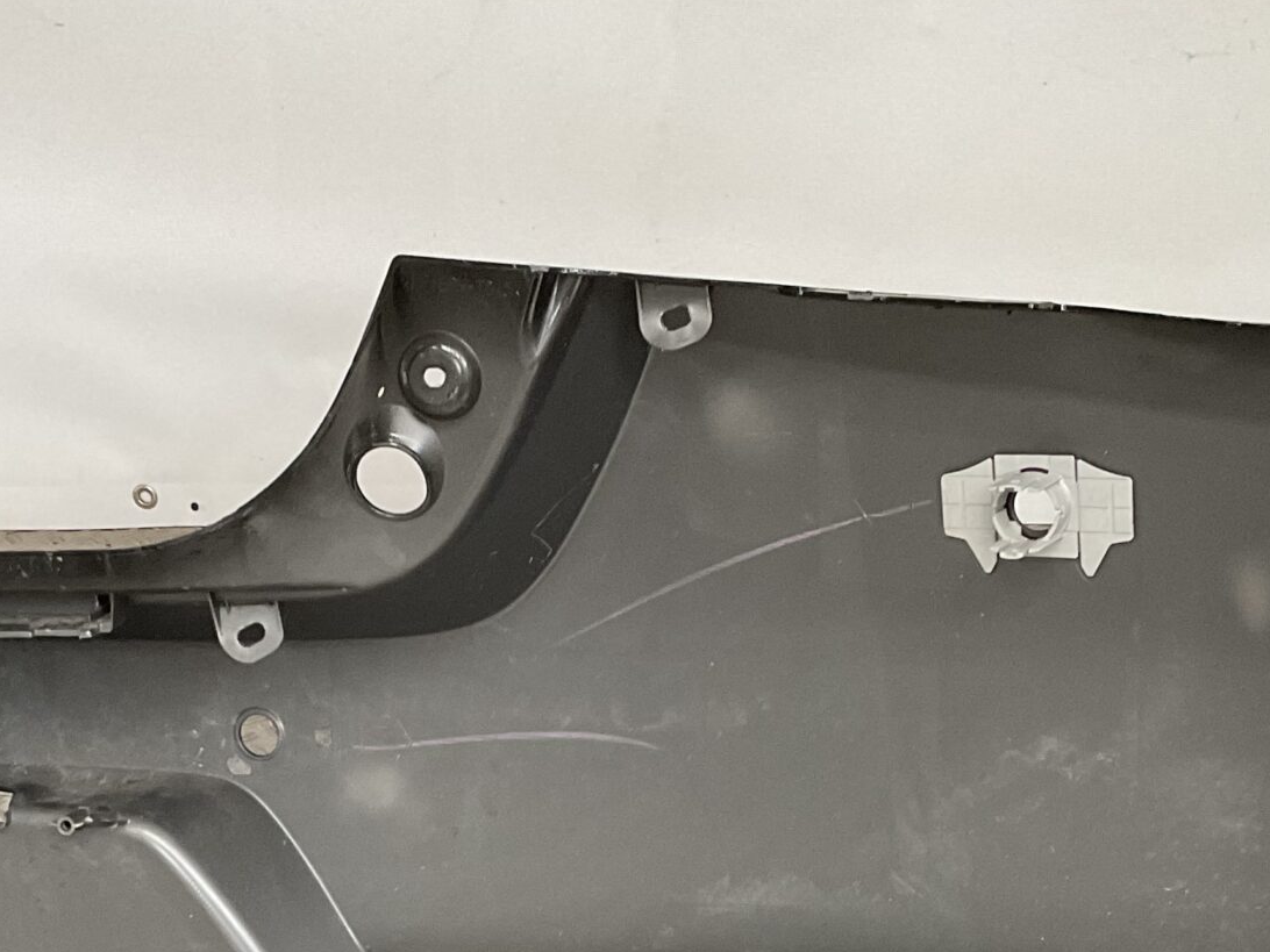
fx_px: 2495
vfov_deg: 20.8
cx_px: 591
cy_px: 993
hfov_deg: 28.6
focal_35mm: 68
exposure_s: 1/60
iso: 100
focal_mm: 3
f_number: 1.8
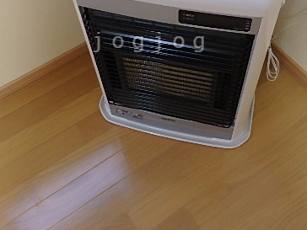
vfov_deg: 31.9
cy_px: 42
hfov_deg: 42.9
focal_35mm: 44
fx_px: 390
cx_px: 151
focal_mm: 4.5
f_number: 3
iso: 320
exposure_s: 1/30
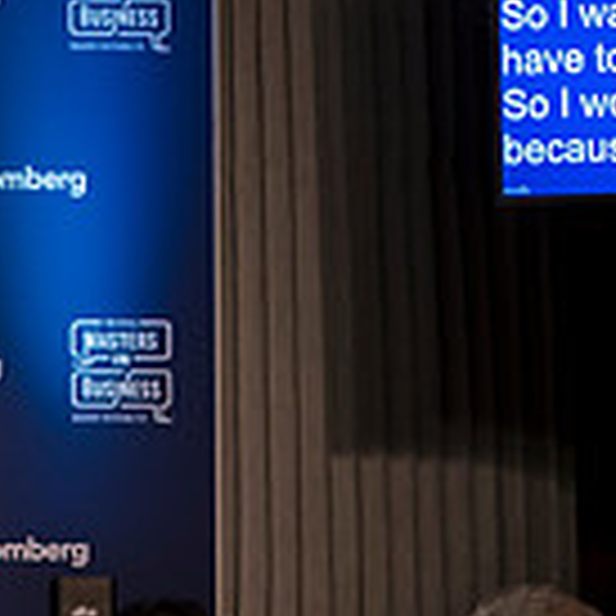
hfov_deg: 6.4
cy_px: 190
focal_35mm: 268
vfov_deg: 6.5
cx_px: -500
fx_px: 5396
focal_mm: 70
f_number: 2.8
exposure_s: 1/125
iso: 1250
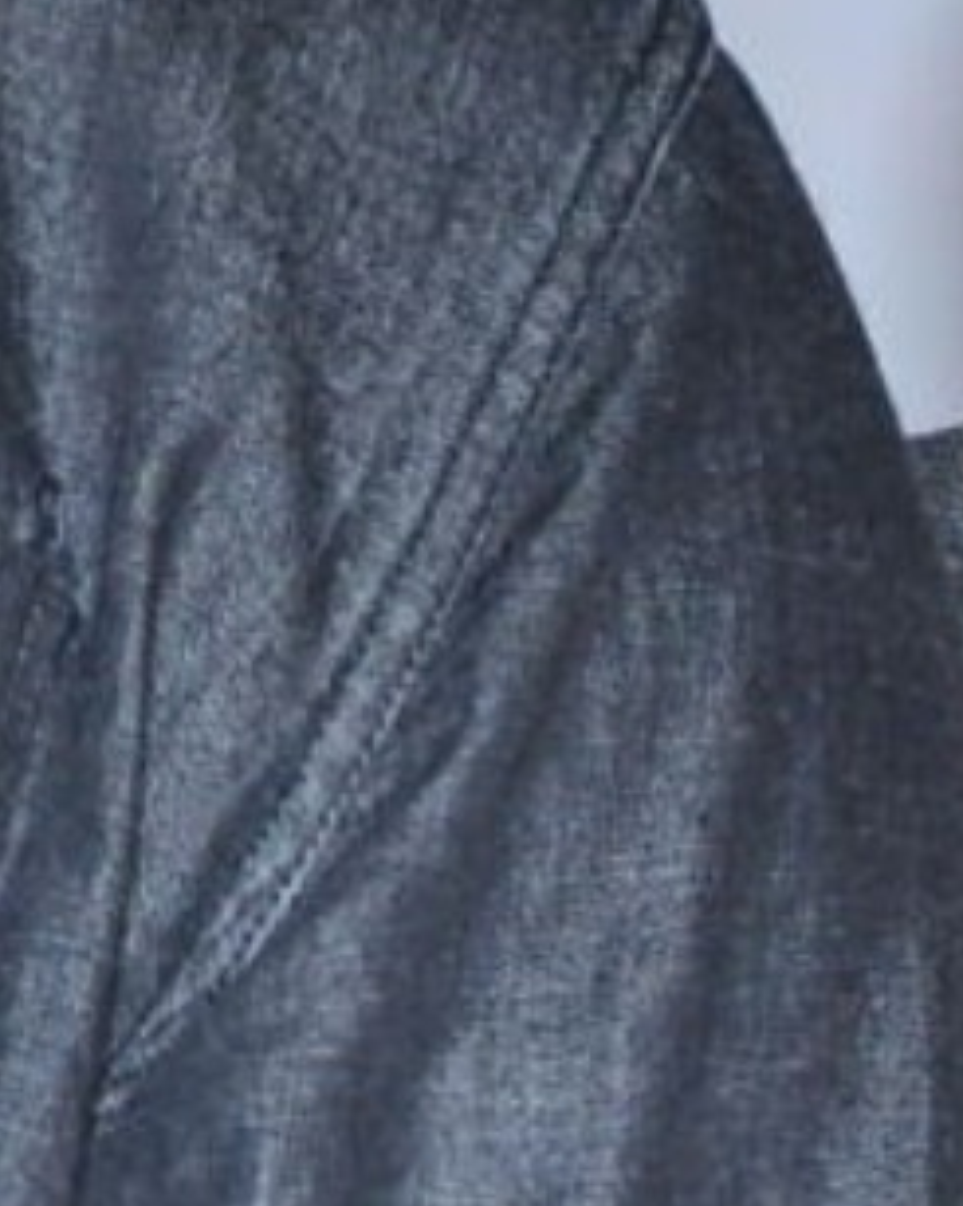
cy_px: -794
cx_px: -1545
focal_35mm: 1087
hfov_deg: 1.4
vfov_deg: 1.8
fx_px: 38800
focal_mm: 105
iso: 400
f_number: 8
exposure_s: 1/125
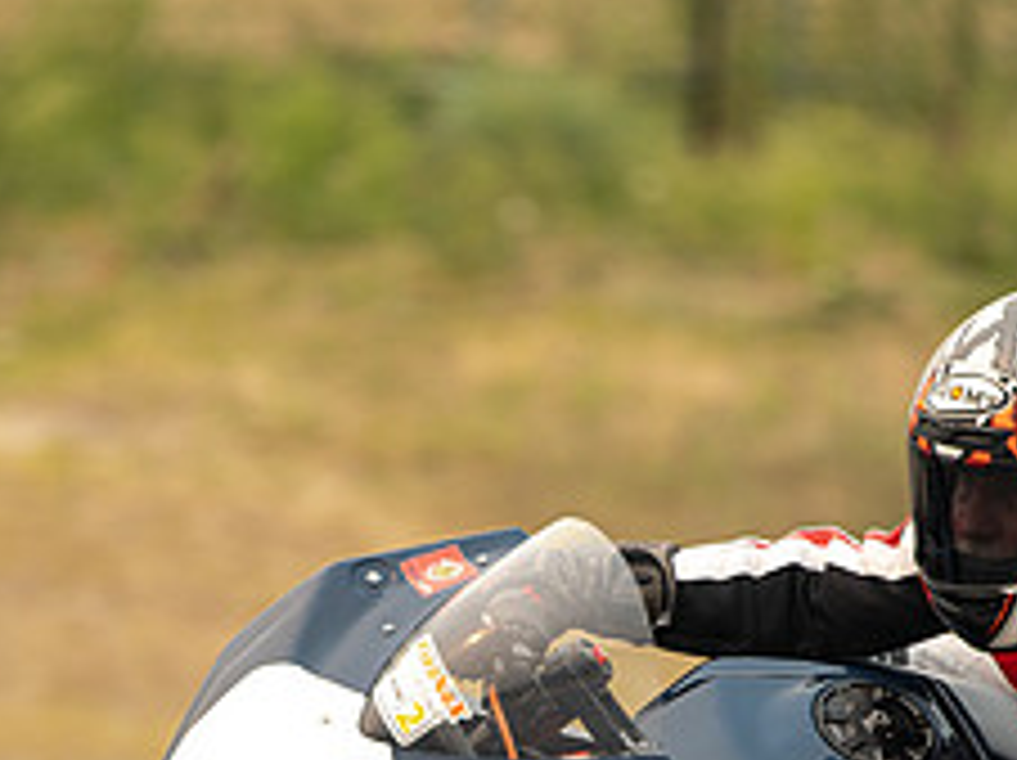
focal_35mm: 577
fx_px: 16934
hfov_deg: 3.4
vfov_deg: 2.6
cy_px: 780
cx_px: 366
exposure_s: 1/1250
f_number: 2.8
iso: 80
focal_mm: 200
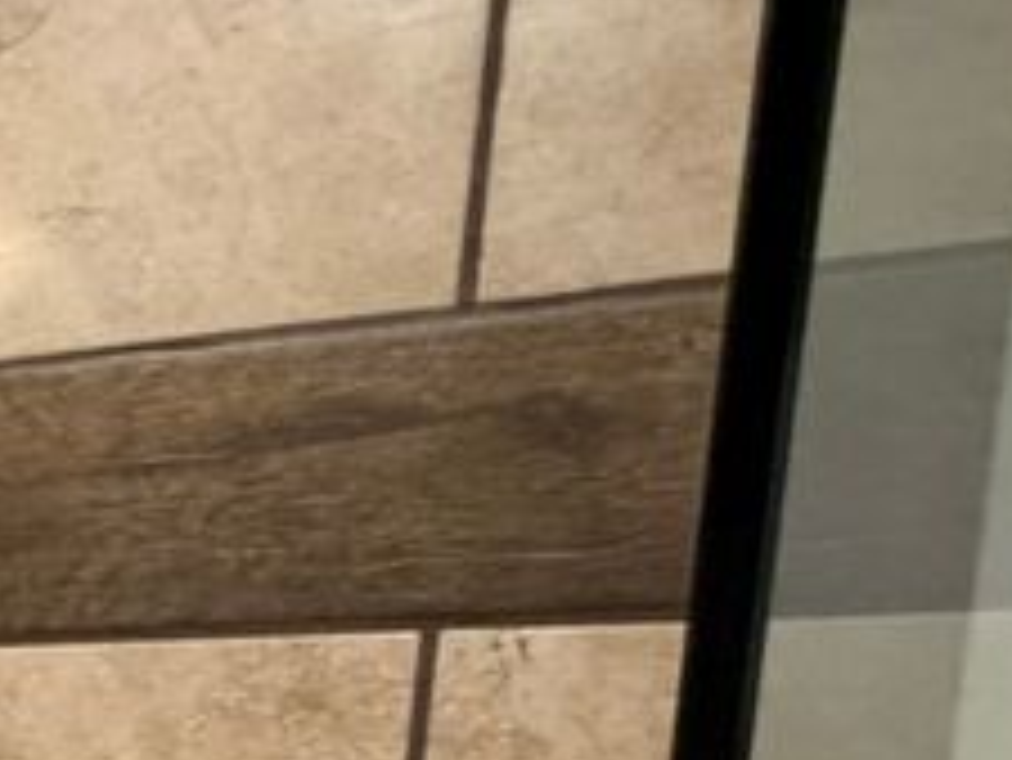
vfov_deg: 15.7
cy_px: 1133
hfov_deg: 13.6
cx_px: -1606
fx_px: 2545
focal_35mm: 87
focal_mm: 2.22
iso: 250
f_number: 2.2
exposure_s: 1/60
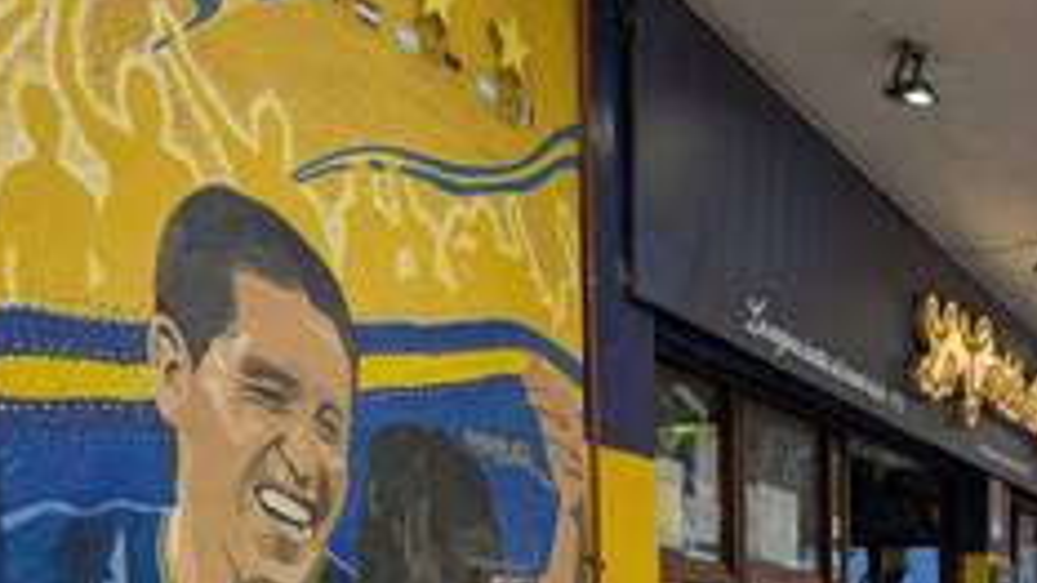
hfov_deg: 36.1
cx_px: 939
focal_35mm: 54
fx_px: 1485
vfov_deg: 20.1
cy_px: 785
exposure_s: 1/205
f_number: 1.68
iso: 20
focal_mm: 6.9
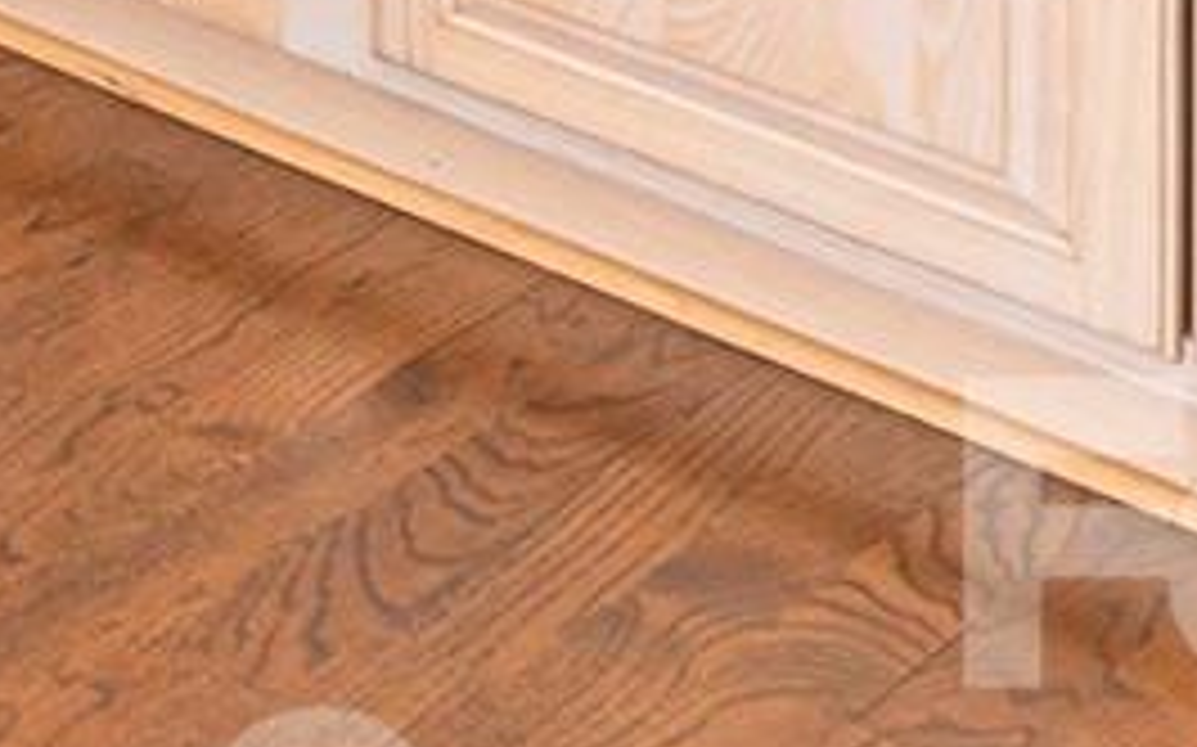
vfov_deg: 8.7
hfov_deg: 11.9
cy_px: -1816
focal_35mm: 110
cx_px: -2210
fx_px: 3587
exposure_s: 1/60
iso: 320
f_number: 8
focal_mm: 14
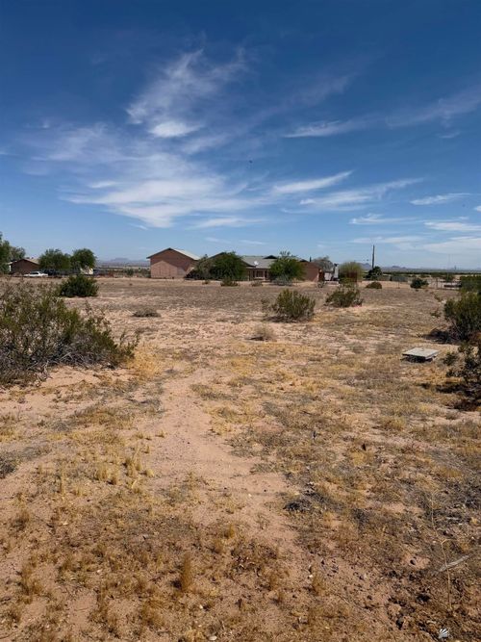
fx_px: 445
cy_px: 321
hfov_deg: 56.8
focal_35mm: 24
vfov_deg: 71.6
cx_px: 240
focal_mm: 6.76
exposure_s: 1/9091
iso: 80
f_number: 1.78
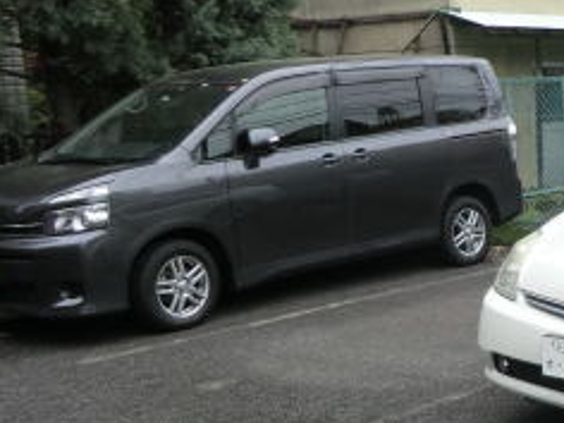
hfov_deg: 26.0
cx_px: 707
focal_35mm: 65
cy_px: 263
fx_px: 1059
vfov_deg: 22.5
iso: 80
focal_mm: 4.3
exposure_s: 1/200
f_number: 3.2
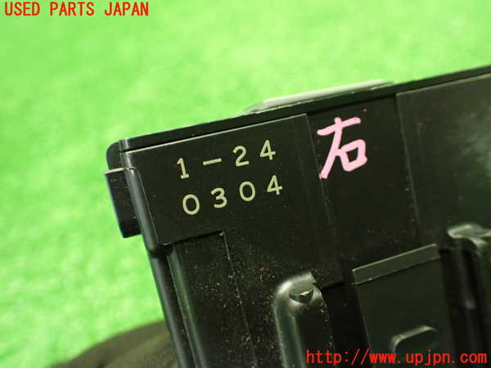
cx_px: 246
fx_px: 426
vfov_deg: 46.8
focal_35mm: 30
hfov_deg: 60.0
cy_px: 184
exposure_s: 1/50
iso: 800
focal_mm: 5.4
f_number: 2.3
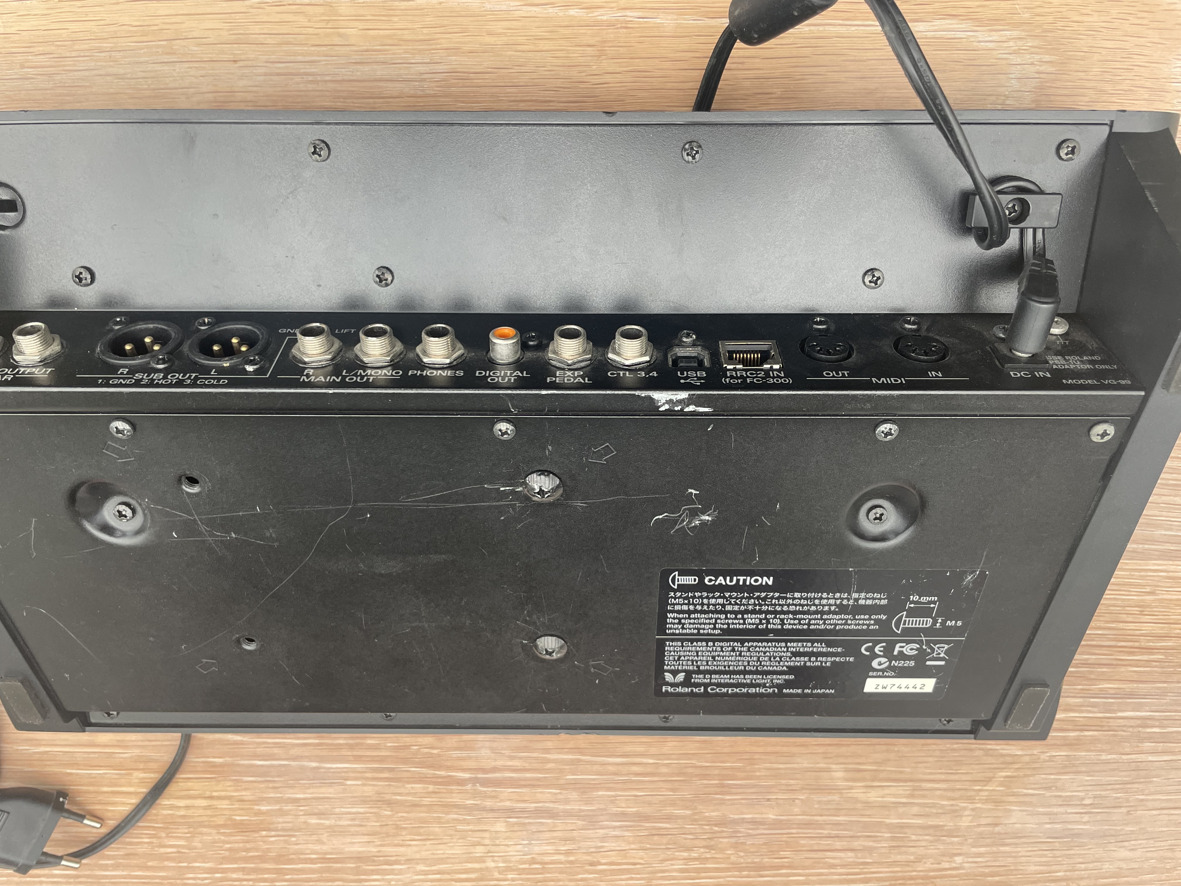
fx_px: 887
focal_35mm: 26
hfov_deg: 67.3
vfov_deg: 53.1
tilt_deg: -68.9
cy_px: 443
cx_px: 590
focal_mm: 4.2
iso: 125
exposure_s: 1/121
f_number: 1.6
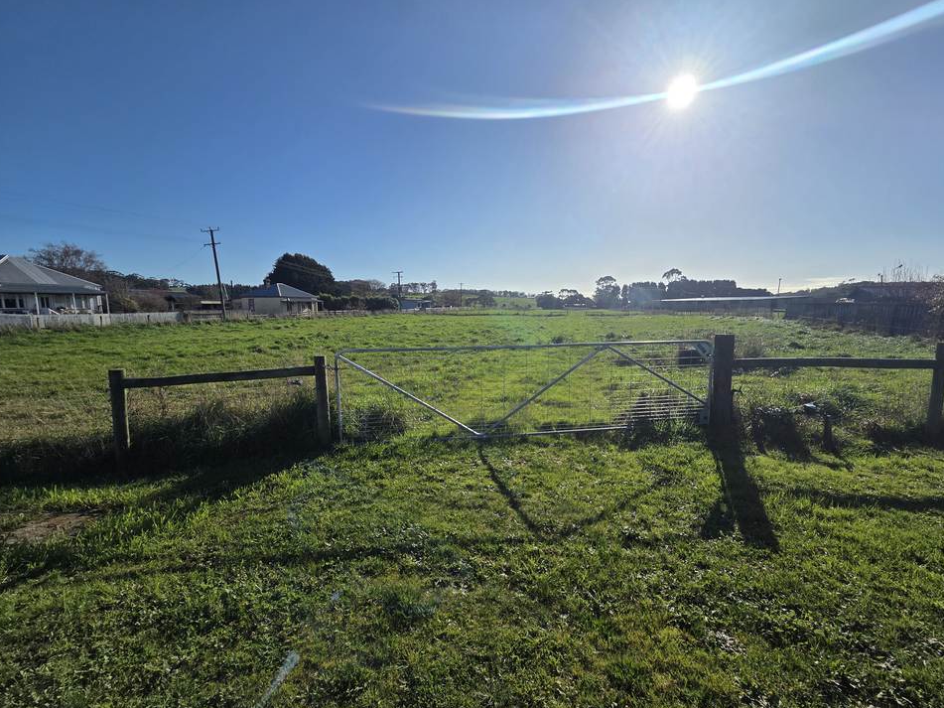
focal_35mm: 14
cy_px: 361
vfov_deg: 85.6
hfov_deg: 102.0
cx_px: 493
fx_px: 382
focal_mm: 2.2
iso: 50
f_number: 2.2
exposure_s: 1/5089
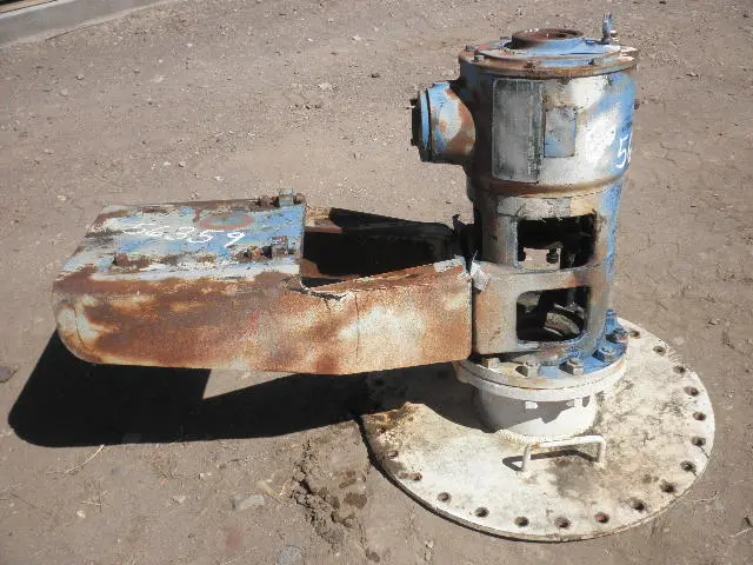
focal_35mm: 44
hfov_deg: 42.9
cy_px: 282
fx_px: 957
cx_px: 376
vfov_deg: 32.9
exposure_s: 1/125
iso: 64
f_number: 9.6
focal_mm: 7.9
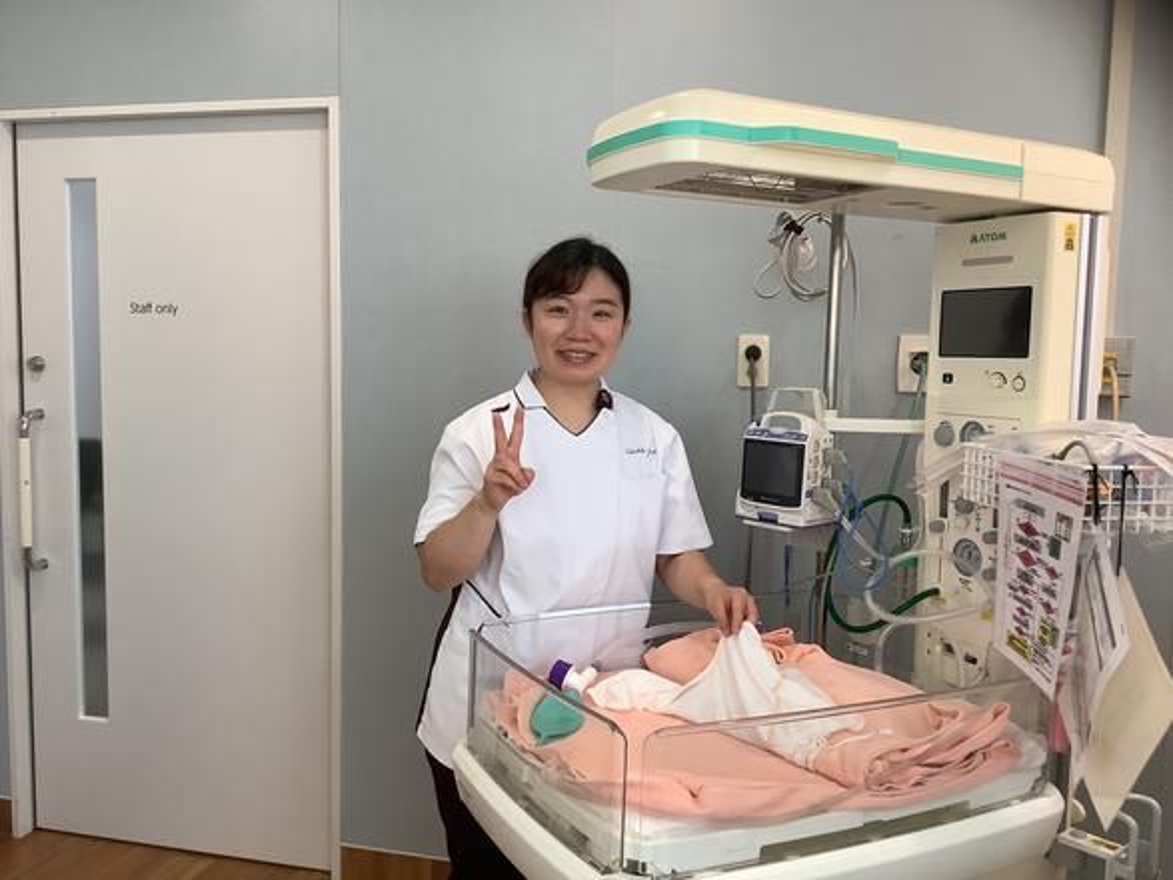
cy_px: 440
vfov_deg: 45.4
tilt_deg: -4.2
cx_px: 586
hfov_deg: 58.4
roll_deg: +0.2
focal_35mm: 31
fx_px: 1050
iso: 80
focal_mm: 3.3
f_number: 2.4
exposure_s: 1/50
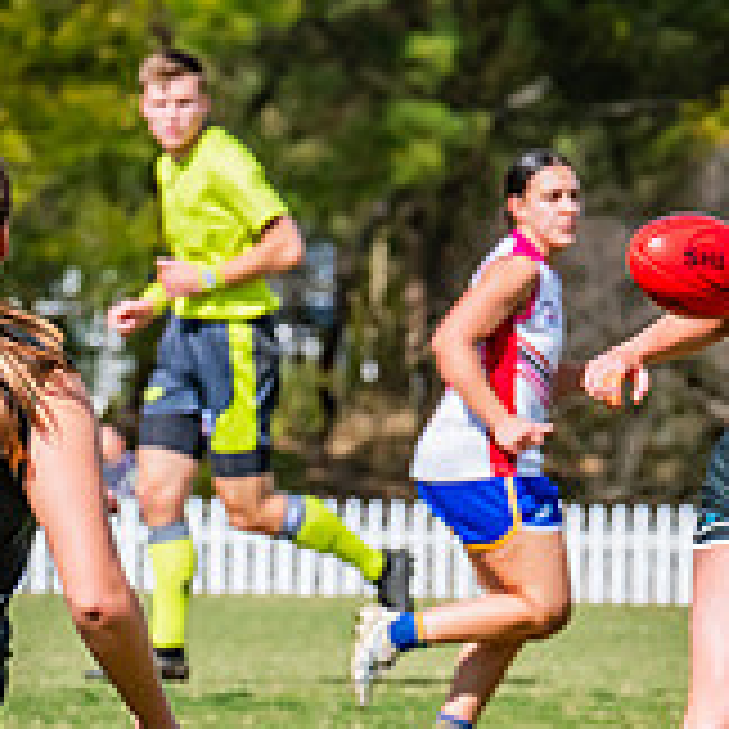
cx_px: -162
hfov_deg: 1.7
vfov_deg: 1.7
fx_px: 23993
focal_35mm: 1007
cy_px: 497
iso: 800
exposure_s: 1/1250
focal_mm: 330
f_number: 13
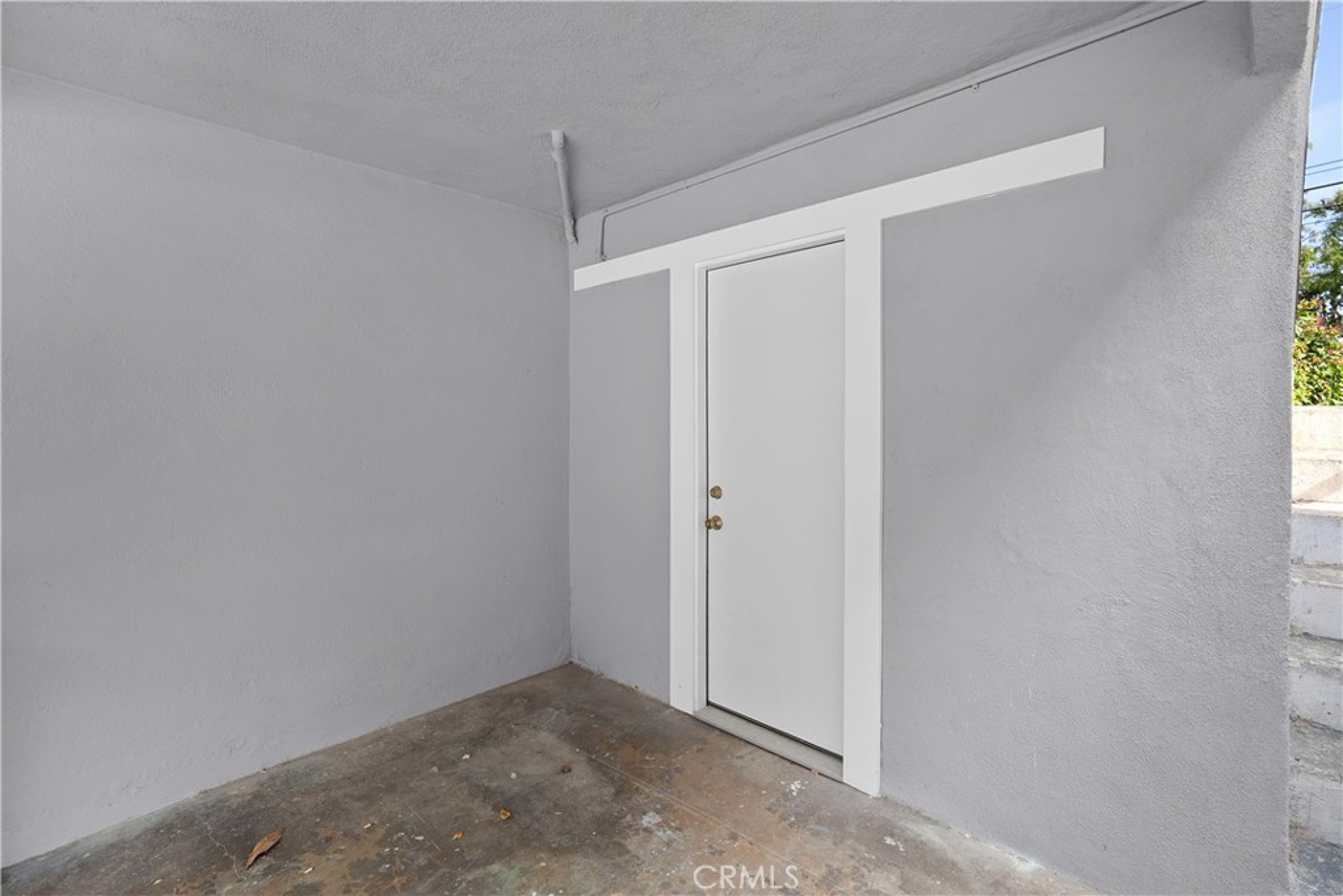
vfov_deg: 73.8
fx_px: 597
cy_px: 448
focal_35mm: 16
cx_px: 672
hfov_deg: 96.7
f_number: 4
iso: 100
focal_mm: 16
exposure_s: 1/15
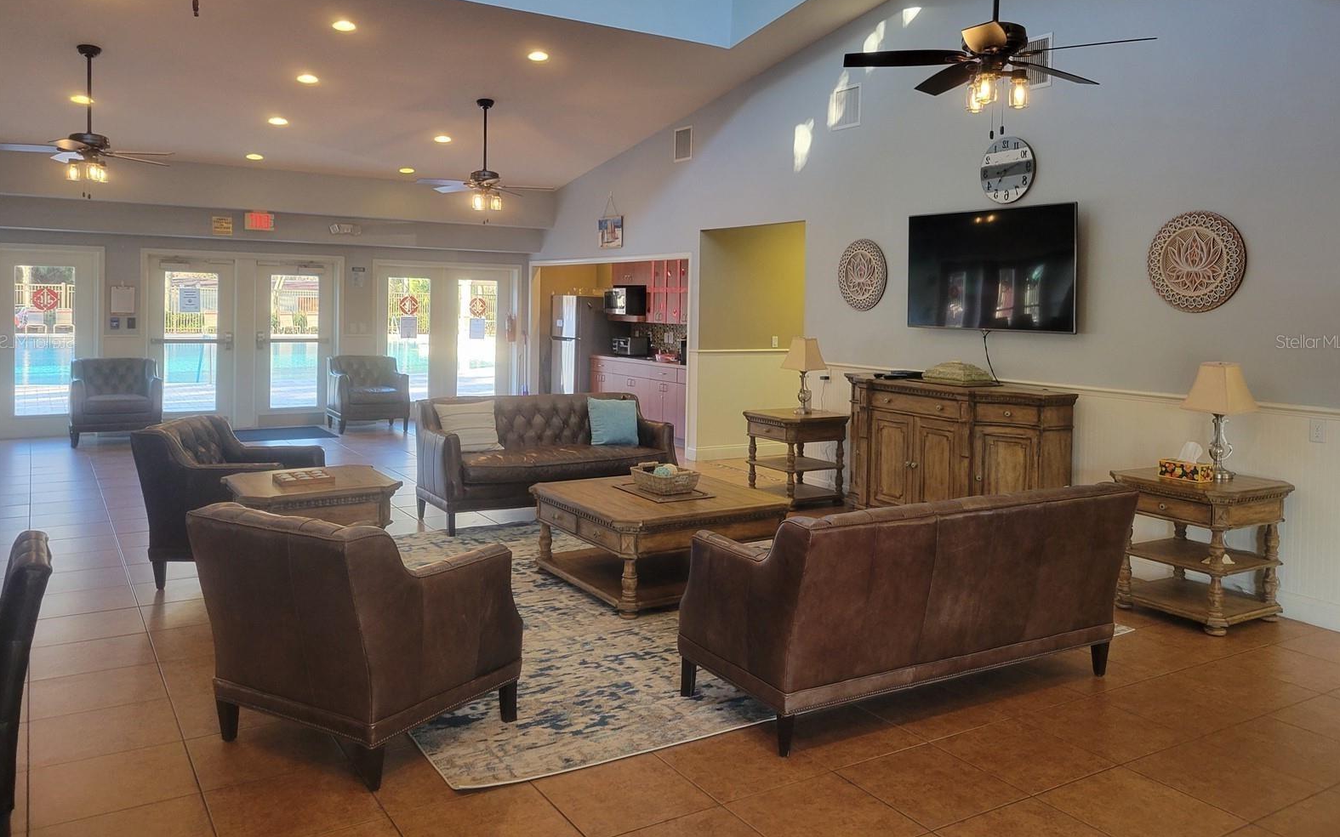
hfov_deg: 66.5
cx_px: 676
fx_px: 1022
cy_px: 341
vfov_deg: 44.3
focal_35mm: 28
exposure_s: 1/120
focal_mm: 5.4
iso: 250
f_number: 1.8
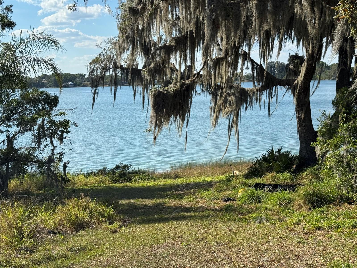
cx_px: 178
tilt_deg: -6.8
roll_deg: +1.4
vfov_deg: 30.3
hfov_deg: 39.7
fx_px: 495
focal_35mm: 48
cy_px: 134
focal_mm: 6.76
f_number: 1.78
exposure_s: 1/3257
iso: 64
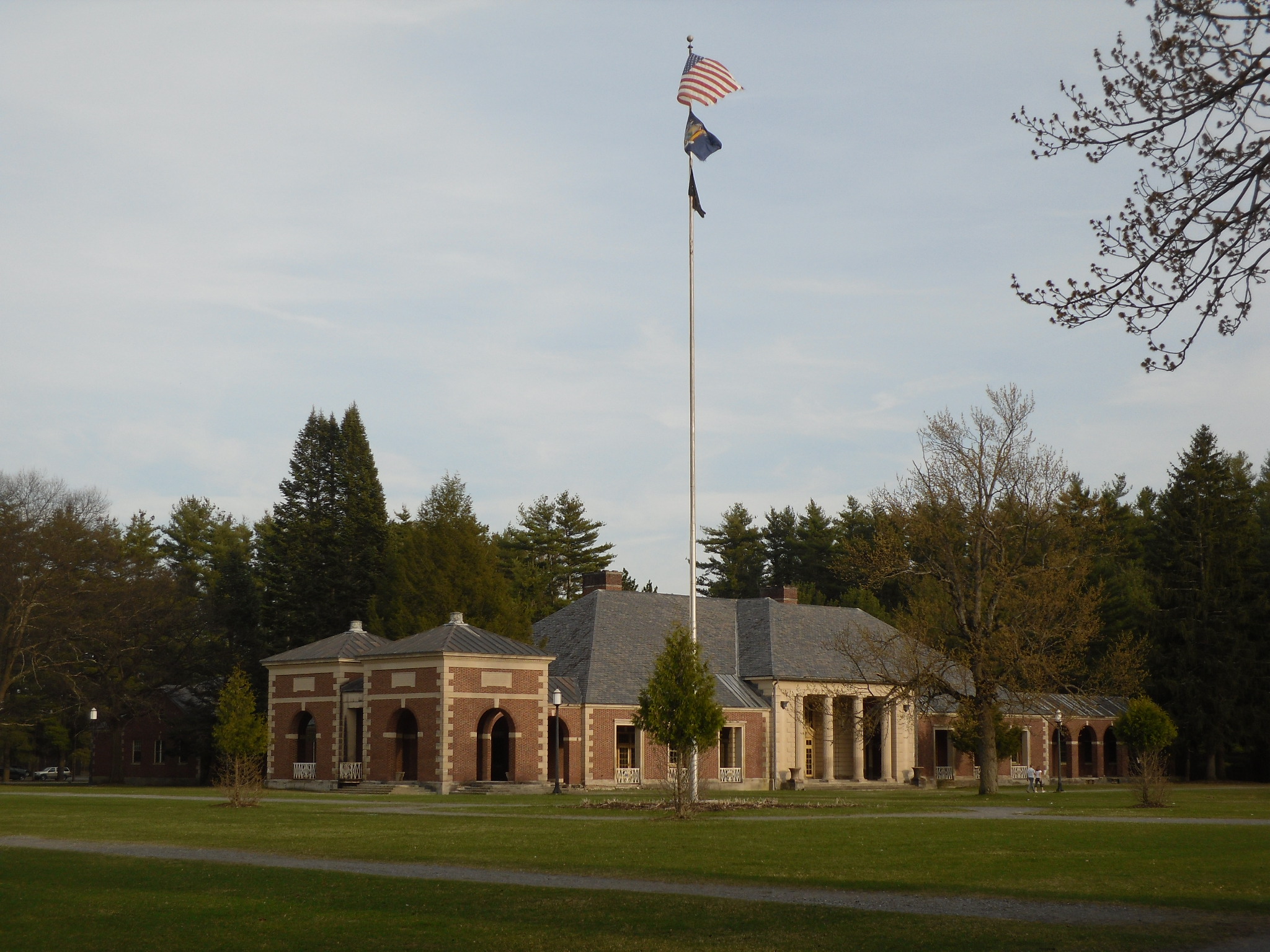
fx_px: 2055
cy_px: 476
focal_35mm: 56
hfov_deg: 34.3
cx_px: 635
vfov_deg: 26.1
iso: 80
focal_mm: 9.98
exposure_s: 1/500
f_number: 3.6
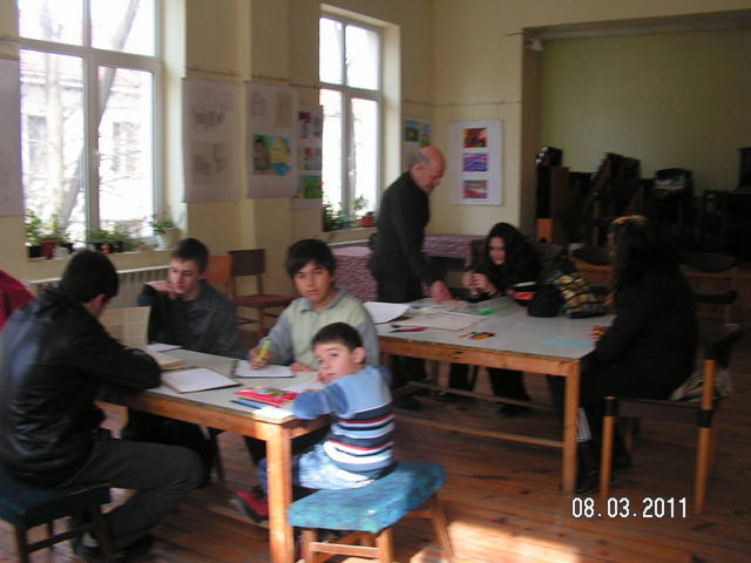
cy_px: 282
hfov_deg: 51.4
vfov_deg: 39.7
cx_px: 376
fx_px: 781
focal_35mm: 36
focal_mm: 6
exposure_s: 1/50
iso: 64
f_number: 3.2
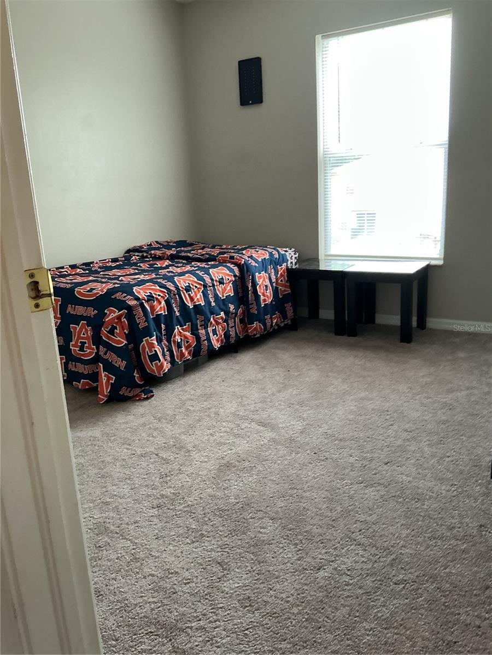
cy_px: 328
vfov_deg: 61.7
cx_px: 246
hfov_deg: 48.2
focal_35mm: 29
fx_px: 550
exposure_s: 1/50
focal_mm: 3
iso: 100
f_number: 1.8
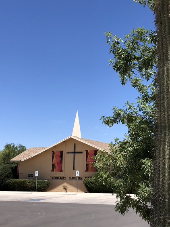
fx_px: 334
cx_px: 114
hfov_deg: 28.4
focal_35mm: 51
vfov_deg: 37.5
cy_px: 107
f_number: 1.8
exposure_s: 1/1715
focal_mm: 3.99
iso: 20
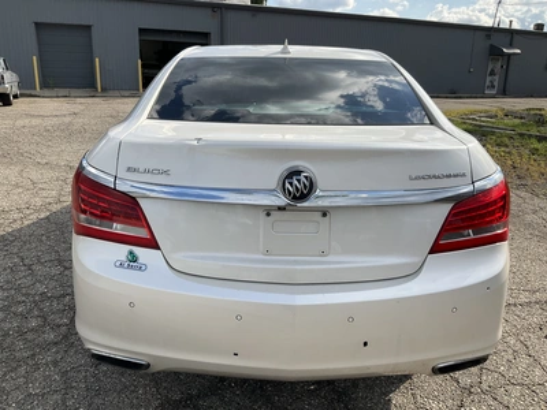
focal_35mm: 29
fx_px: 458
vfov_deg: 48.2
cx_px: 274
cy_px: 205
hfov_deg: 61.7
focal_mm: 3
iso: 25
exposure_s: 1/1730
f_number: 1.8
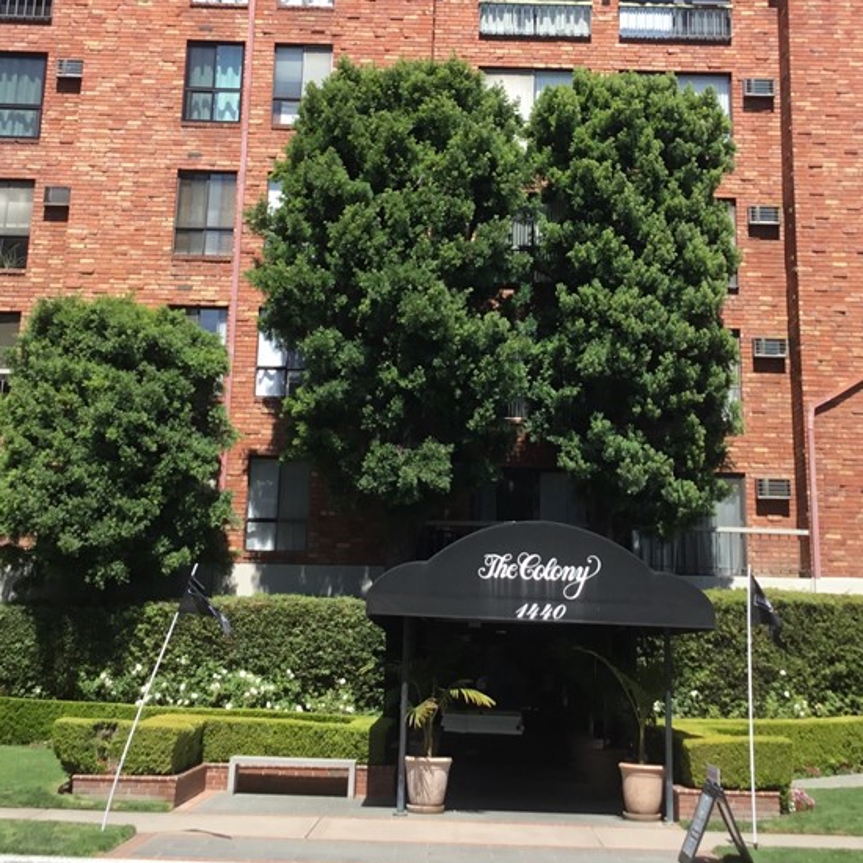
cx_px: 466
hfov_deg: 33.4
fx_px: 1438
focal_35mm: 51
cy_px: 267
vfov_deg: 33.0
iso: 25
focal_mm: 3.3
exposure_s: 1/631
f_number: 2.4
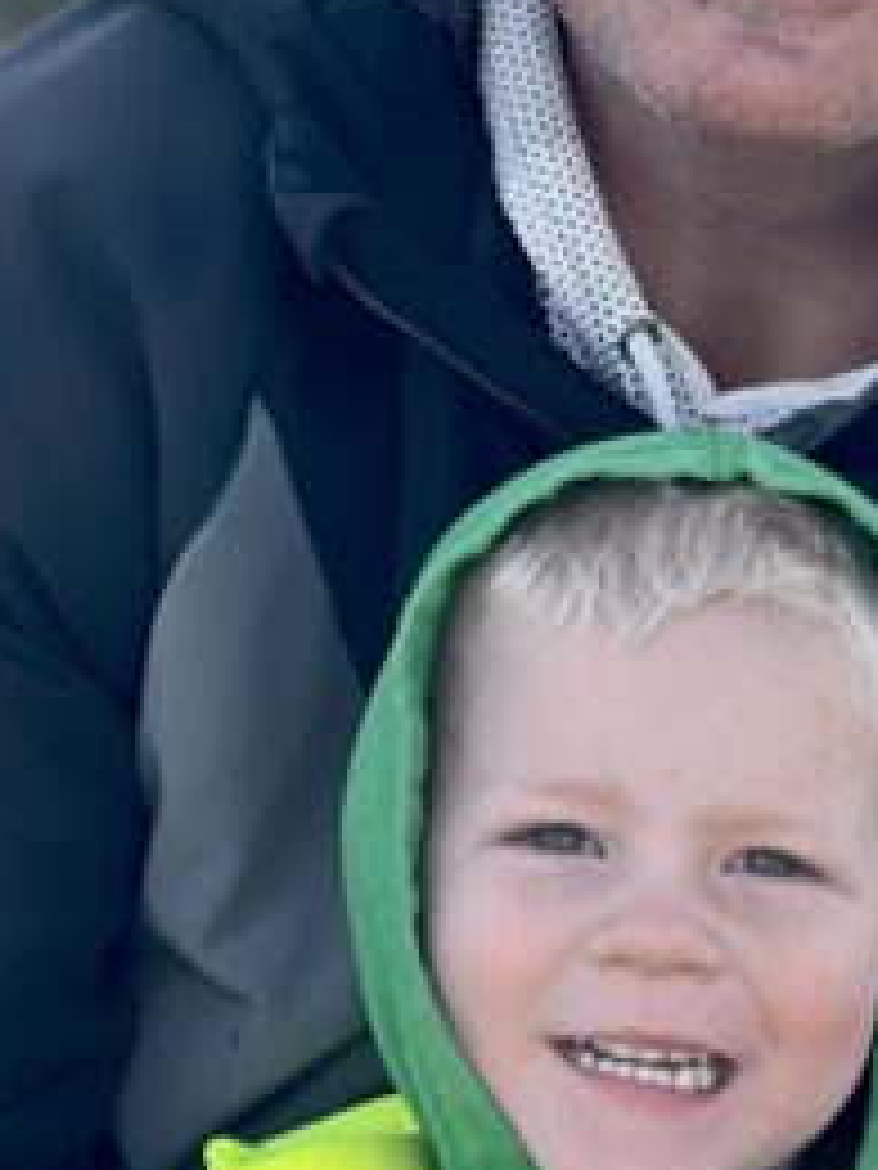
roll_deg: -2.1
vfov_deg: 7.8
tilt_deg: -6.1
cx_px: 599
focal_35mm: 252
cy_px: 914
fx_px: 8522
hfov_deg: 5.9
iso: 20
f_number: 2.2
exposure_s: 1/129
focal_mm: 7.5
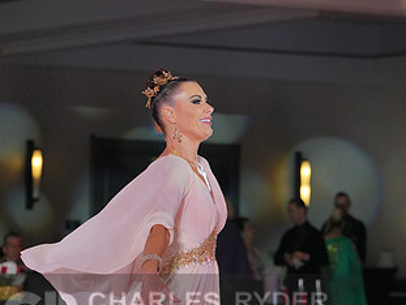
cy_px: 318
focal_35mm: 215
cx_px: 169
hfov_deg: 9.2
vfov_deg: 6.9
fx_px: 2525
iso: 2000
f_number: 5
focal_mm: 120
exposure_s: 1/400
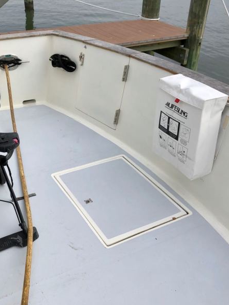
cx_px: 82
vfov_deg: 49.0
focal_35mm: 38
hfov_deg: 37.4
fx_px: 335
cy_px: 155
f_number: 1.8
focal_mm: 3.99
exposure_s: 1/1021
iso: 20
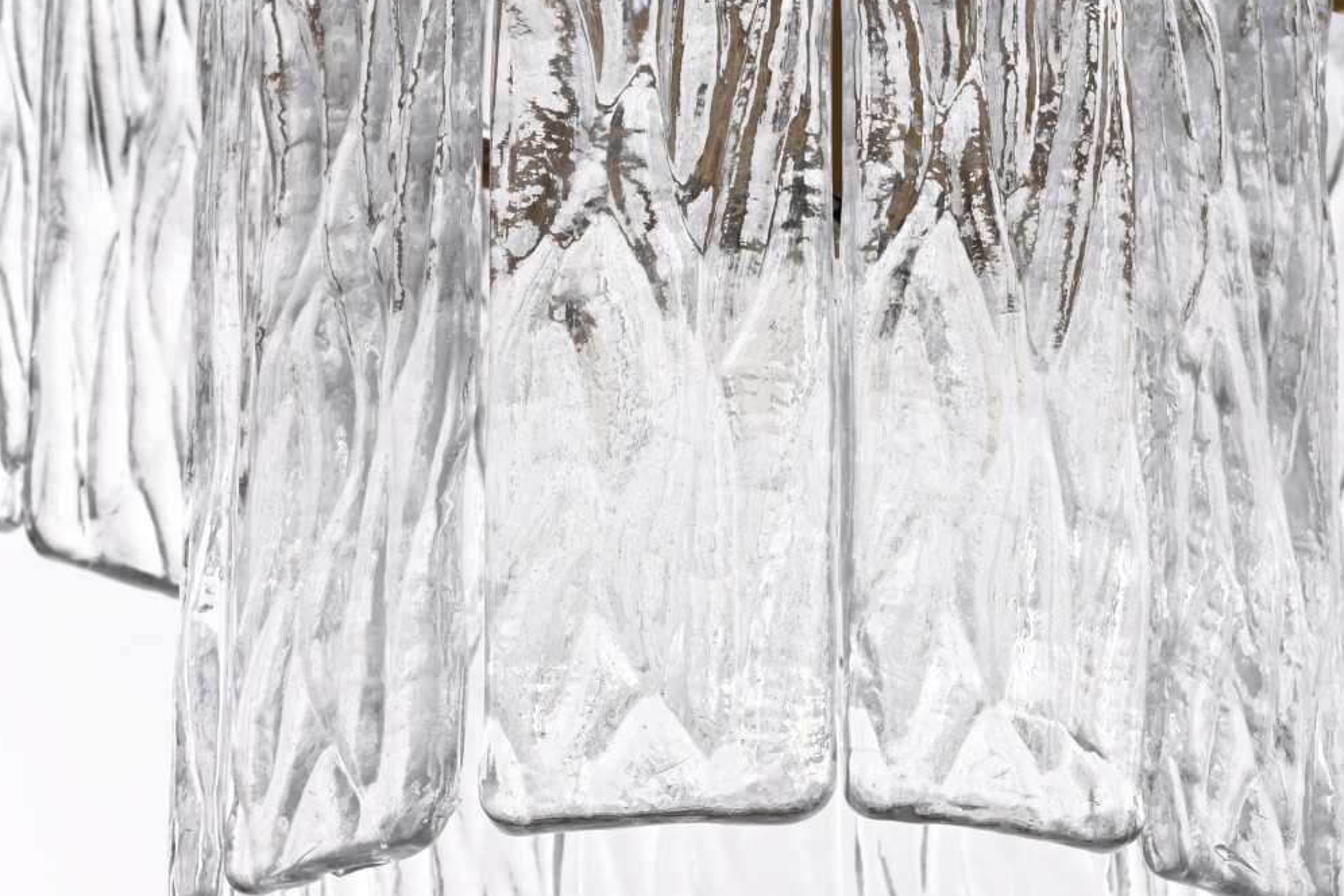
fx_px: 5040
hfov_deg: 15.2
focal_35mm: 135
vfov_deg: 10.1
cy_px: 742
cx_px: 714
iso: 100
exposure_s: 1/100
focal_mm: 70
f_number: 22
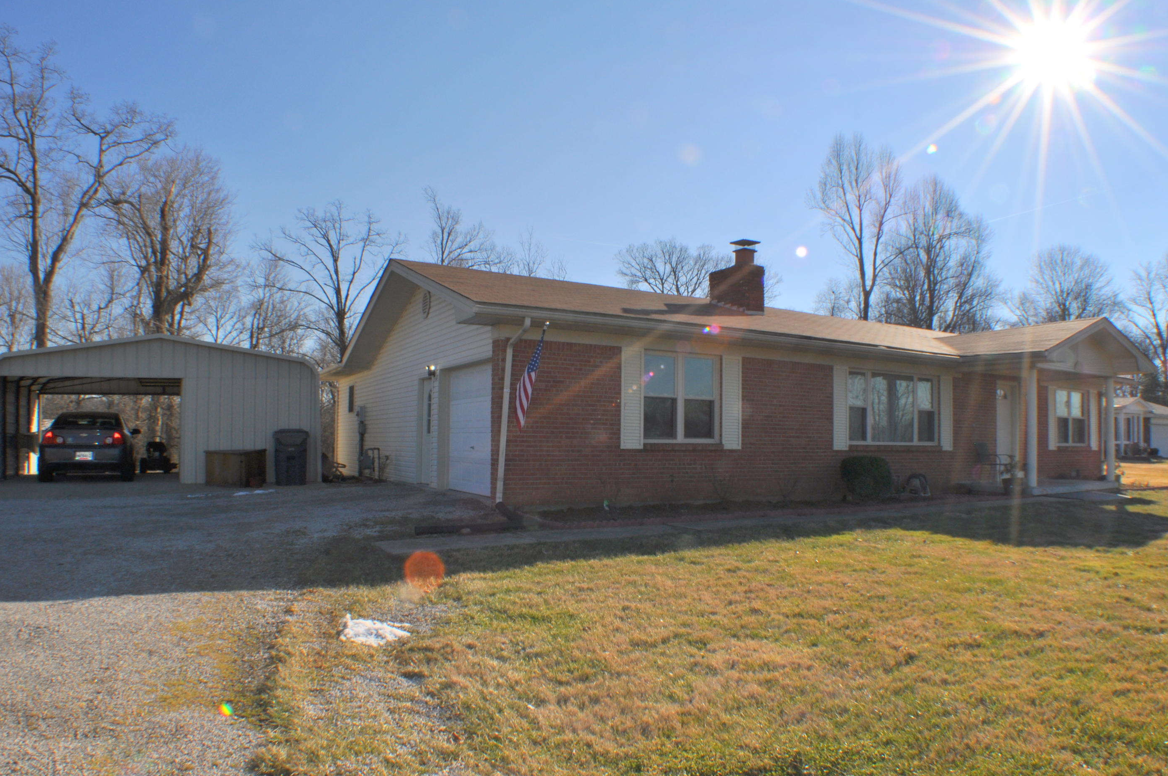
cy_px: 394
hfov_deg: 63.7
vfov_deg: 44.9
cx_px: 611
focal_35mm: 29
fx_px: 940
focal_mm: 18
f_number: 22
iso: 200
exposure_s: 1/200
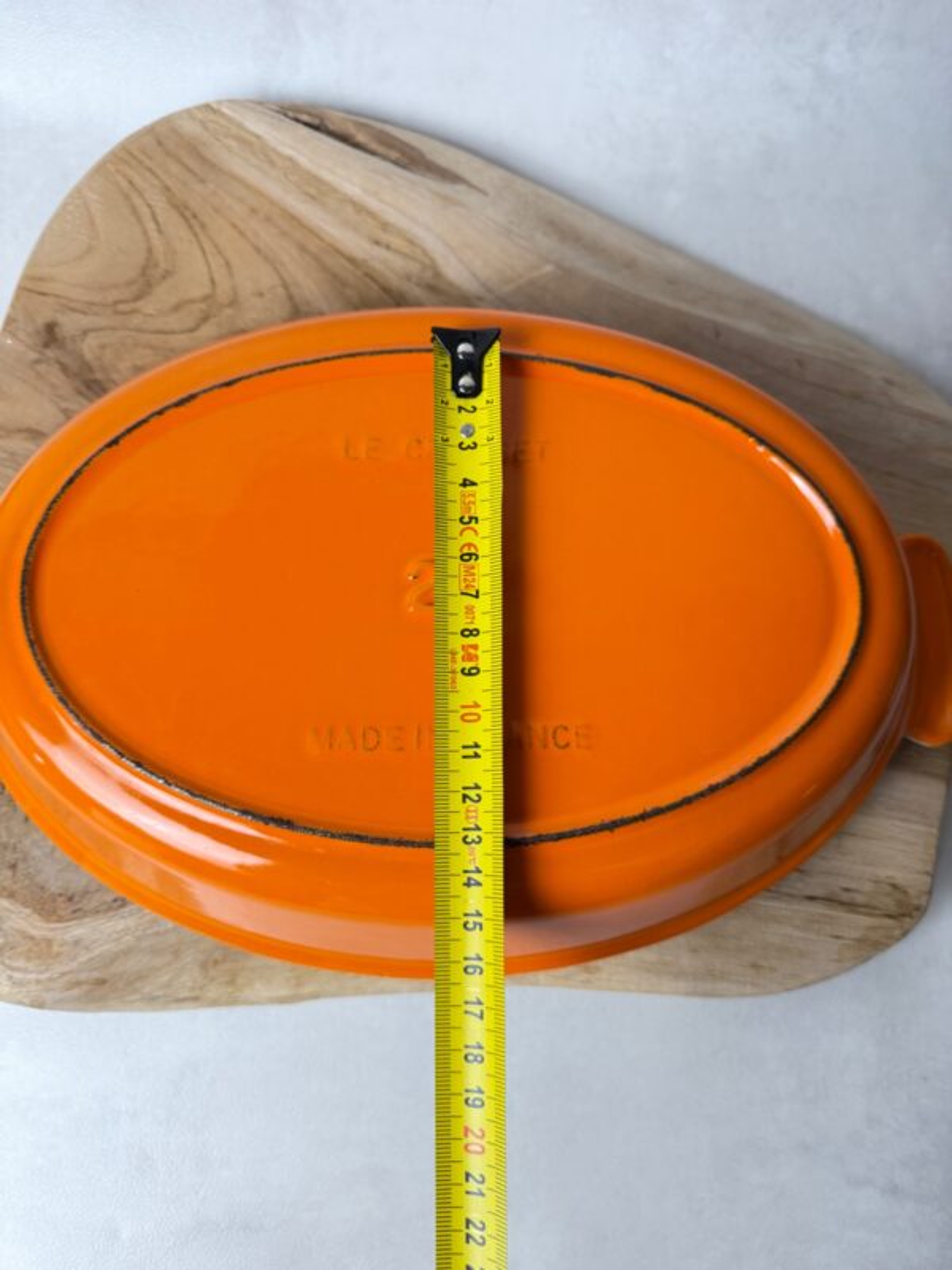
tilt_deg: -80.1
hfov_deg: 56.8
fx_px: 880
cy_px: 635
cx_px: 476
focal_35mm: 24
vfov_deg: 71.6
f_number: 1.78
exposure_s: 1/100
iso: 320
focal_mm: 6.76
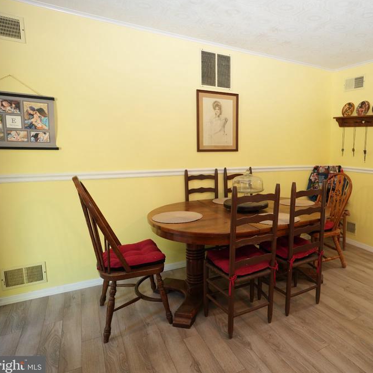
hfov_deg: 64.5
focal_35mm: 23
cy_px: 187
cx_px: 268
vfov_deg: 67.5
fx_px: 279
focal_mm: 17.7
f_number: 2.8
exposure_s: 1/160
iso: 1600
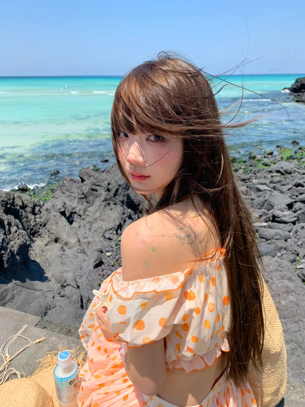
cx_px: 152
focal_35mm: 26
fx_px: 305
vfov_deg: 67.3
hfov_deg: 53.1
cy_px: 204
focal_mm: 4.25
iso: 25
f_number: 1.8
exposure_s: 1/1387
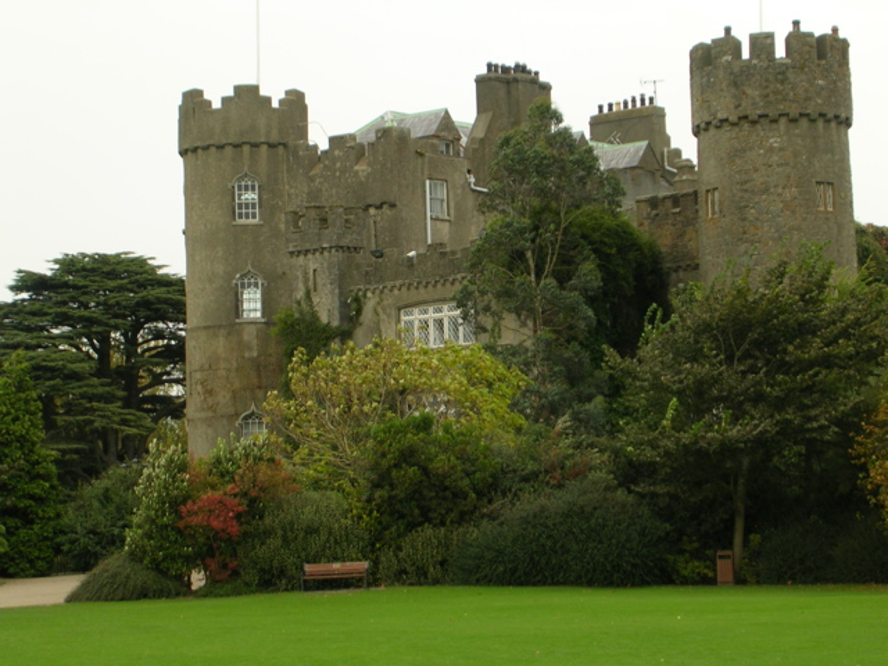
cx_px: 444
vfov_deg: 12.9
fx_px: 2950
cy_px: 333
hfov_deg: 17.1
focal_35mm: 115
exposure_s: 1/57.1
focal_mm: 17.4
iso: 50
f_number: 4.9
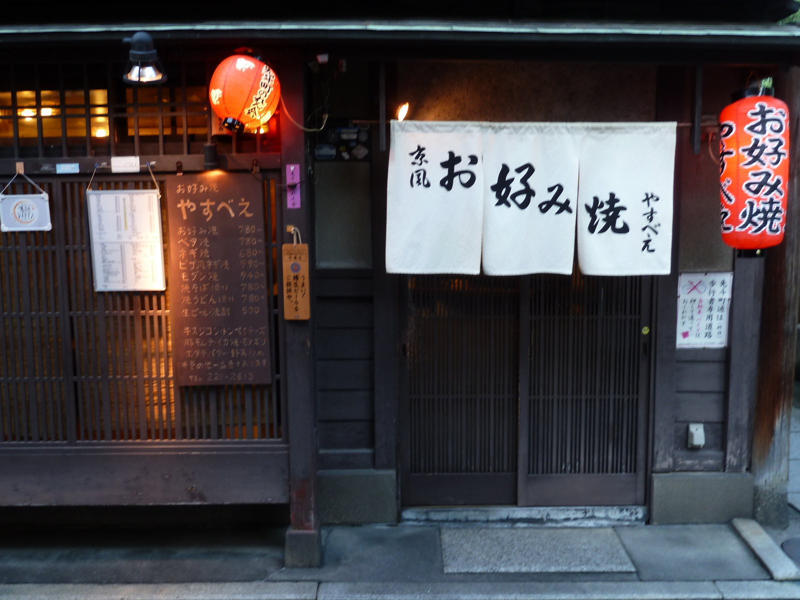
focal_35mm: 35
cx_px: 400
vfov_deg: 40.7
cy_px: 300
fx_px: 809
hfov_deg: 52.6
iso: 80
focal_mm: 5.7
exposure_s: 1/10
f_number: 3.5
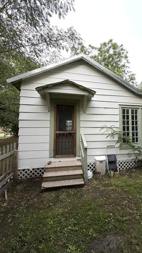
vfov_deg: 99.4
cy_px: 124
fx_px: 107
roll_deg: -0.8
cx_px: 89
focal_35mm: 16
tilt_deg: +1.7
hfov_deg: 66.1
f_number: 2.2
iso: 160
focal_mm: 2.22
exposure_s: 1/121
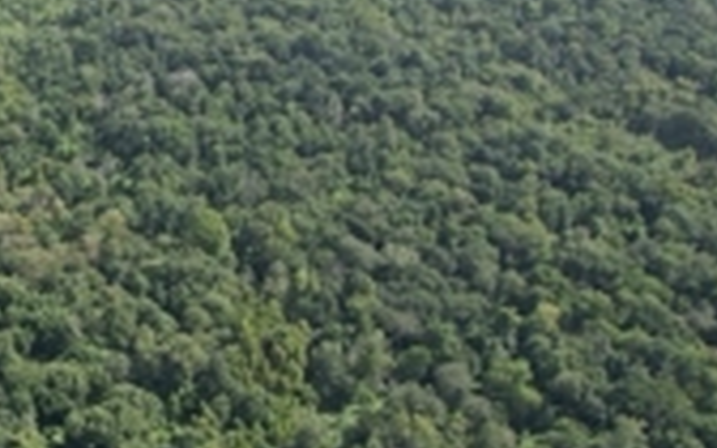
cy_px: 307
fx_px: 1172
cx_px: -179
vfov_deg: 21.5
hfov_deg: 28.7
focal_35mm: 60
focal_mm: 8.38
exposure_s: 1/800
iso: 110
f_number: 2.8
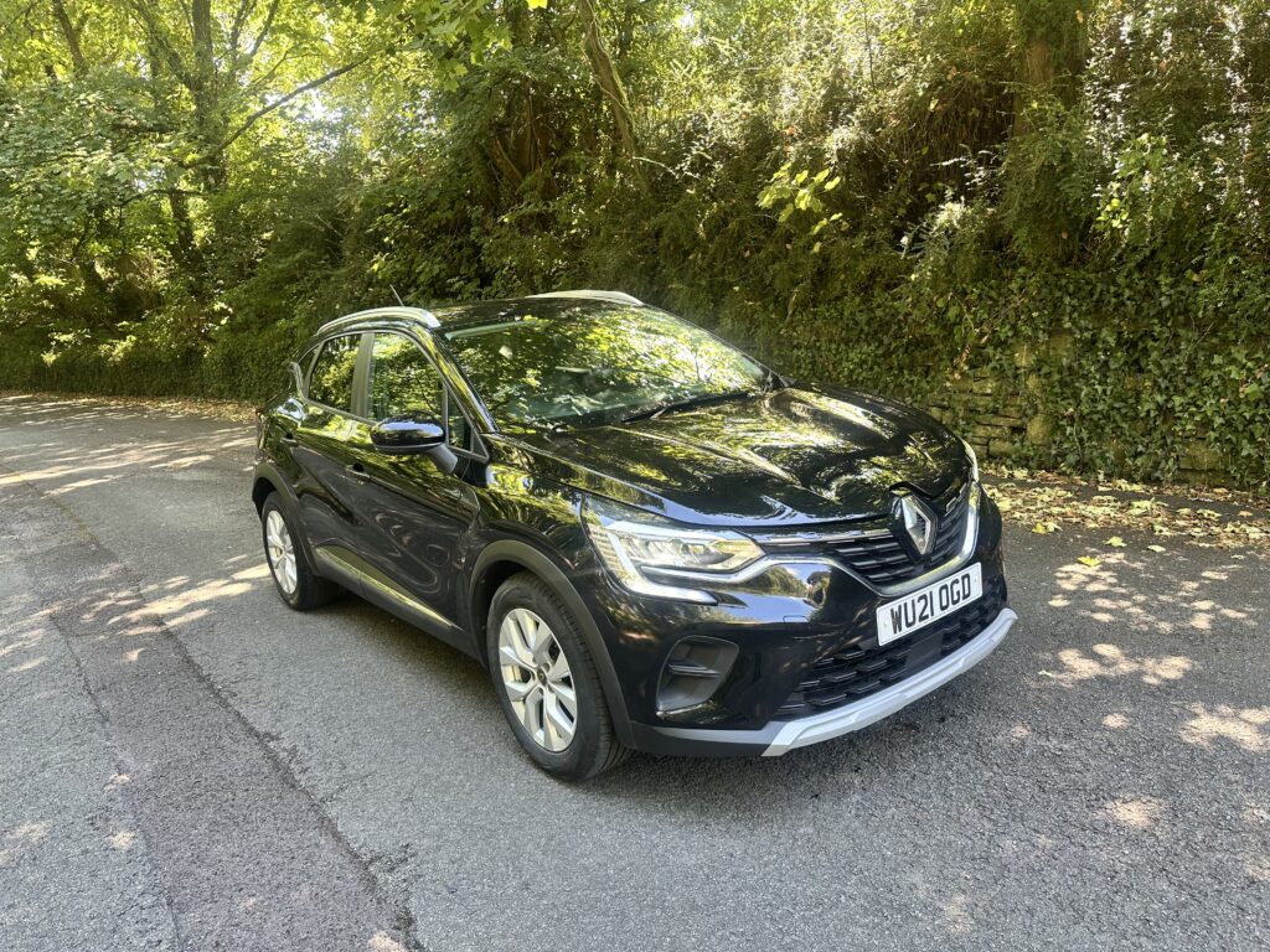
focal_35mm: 24
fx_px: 881
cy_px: 476
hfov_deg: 71.6
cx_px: 635
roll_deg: +2.1
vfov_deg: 56.8
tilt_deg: -11.9
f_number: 1.78
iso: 100
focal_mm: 6.86
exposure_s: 1/100
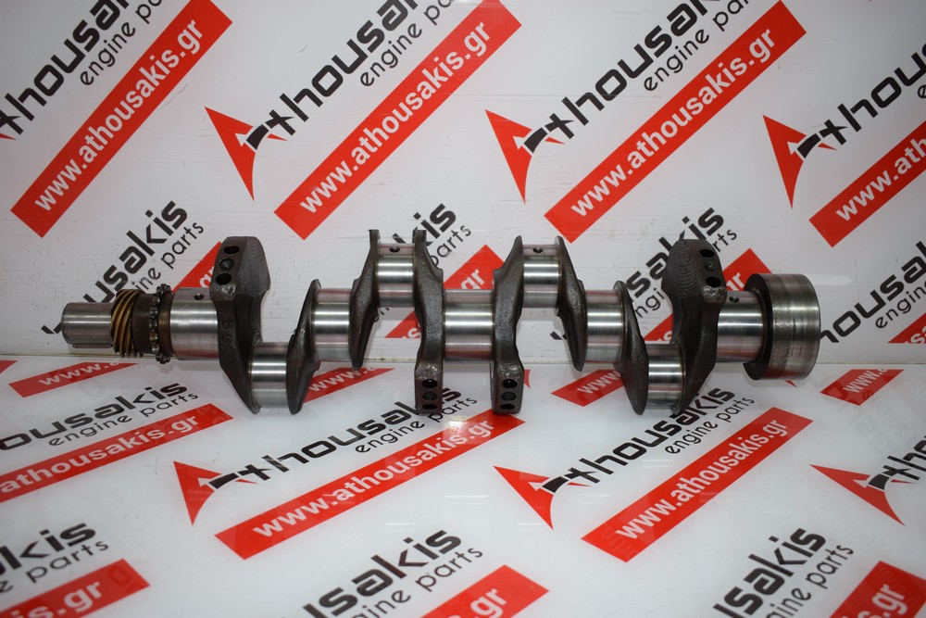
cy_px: 309
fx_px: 887
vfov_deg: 38.4
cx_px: 463
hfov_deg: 55.1
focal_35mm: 34
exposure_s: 1/200
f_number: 3.8
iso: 500
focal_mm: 23
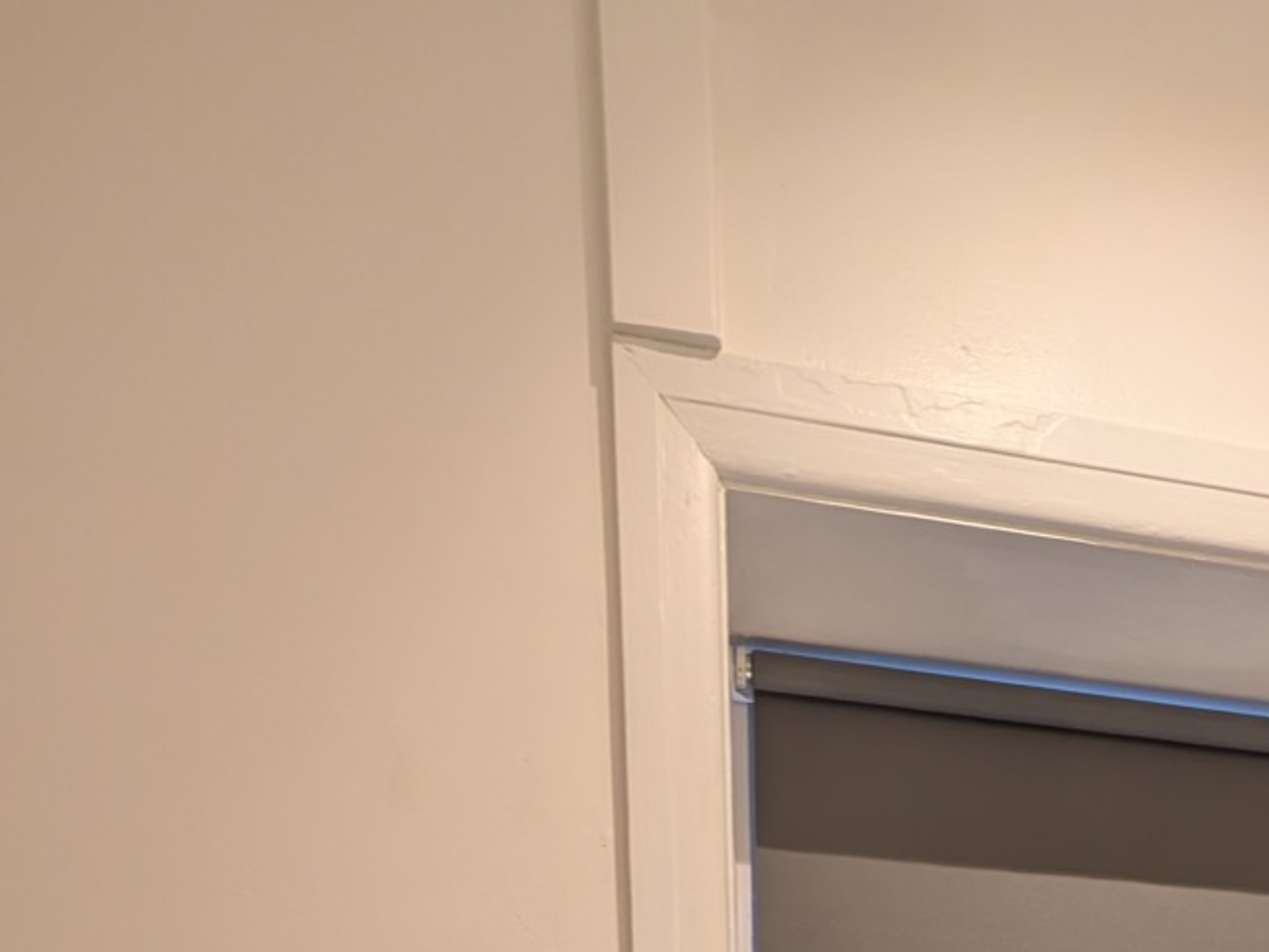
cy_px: 1498
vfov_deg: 27.3
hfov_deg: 55.6
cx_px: 1022
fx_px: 1100
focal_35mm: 30
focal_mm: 2.02
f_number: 1.7
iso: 57
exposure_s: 1/33.3
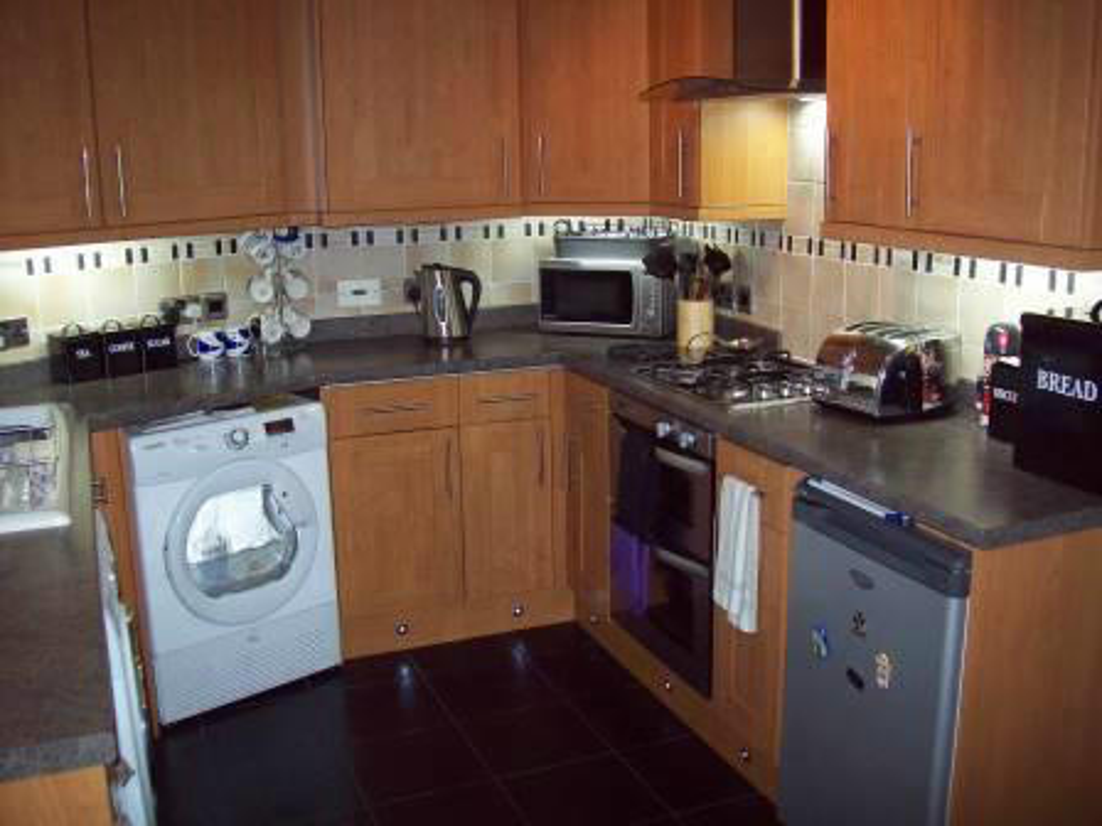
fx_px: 1146
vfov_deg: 39.7
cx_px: 551
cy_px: 413
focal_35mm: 36
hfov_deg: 51.4
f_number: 2.7
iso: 200
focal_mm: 6
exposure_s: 1/64
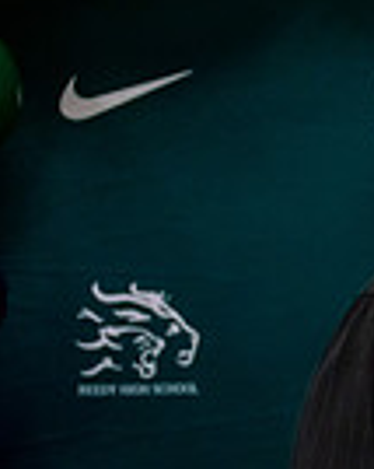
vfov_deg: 8.6
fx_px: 3103
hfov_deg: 6.4
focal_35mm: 224
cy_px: 426
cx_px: 1073
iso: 640
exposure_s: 1/320
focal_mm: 50
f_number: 1.2
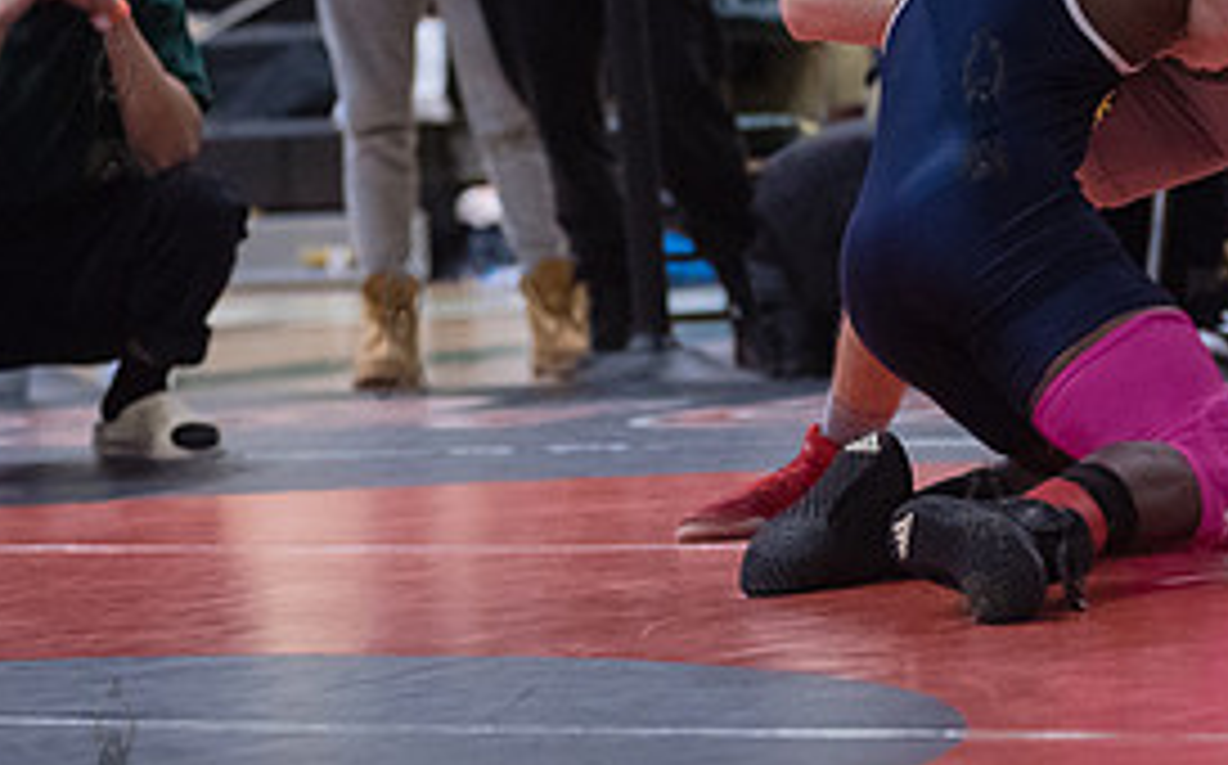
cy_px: 101
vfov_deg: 5.4
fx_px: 8124
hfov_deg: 8.6
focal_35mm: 243
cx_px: 981
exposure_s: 1/500
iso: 8000
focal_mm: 112
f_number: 3.5
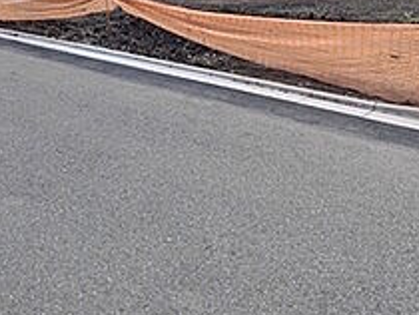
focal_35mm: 40
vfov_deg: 31.5
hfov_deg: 45.4
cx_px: 114
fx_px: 485
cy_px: -40
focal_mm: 1.83
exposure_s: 1/3846
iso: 47
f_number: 2.2
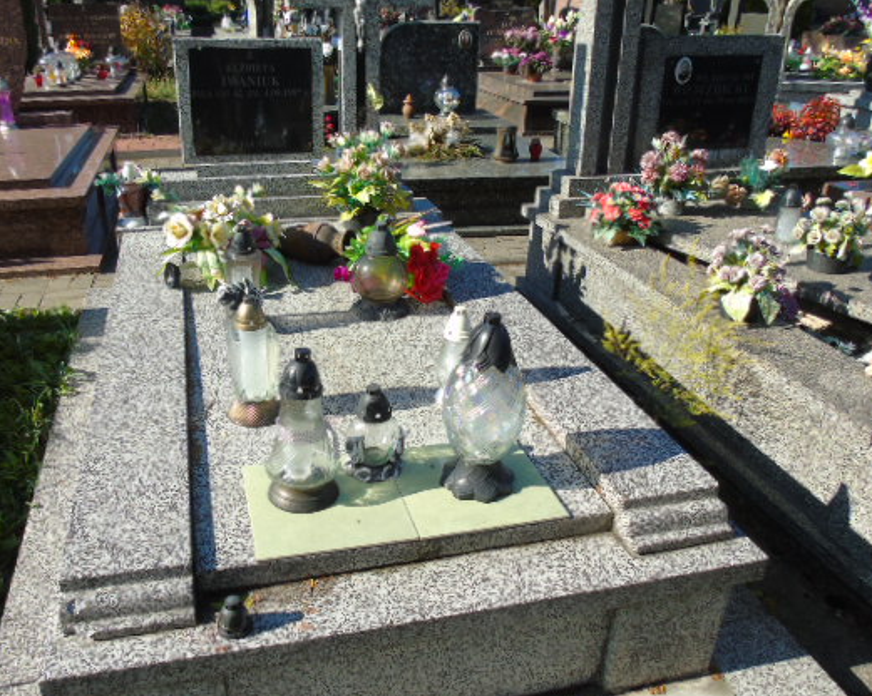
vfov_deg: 48.4
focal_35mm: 30
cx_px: 388
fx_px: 774
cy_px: 373
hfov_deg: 58.7
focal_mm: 4.4
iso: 80
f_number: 3.4
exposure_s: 1/500
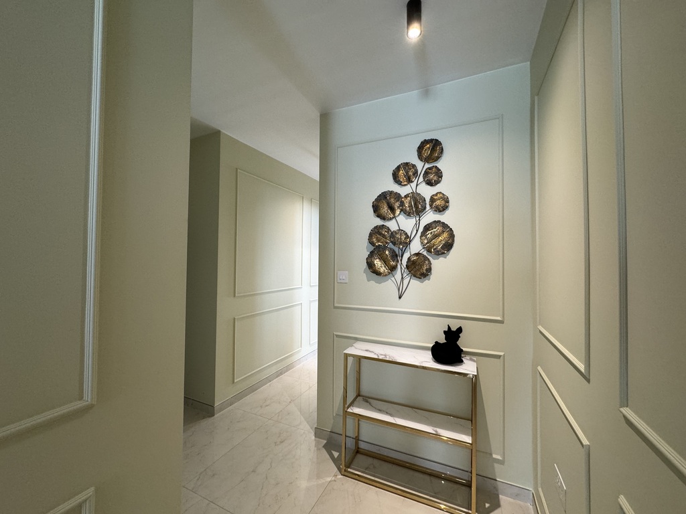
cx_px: 343
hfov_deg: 102.1
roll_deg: -0.9
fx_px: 277
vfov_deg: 85.7
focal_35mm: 14
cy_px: 257
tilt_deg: +0.8
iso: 200
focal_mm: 2.22
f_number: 2.2
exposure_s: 1/50
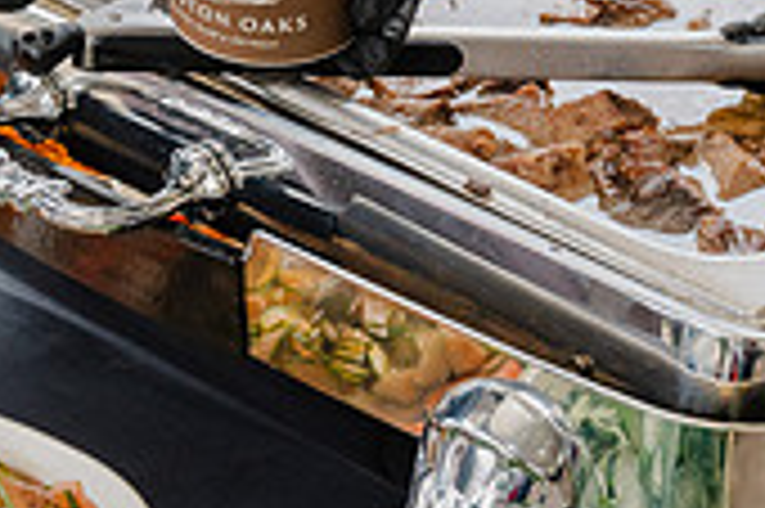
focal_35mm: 172
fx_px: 3651
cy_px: 456
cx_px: 105
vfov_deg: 7.9
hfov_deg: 11.9
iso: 1250
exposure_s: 1/320
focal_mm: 36
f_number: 5.6
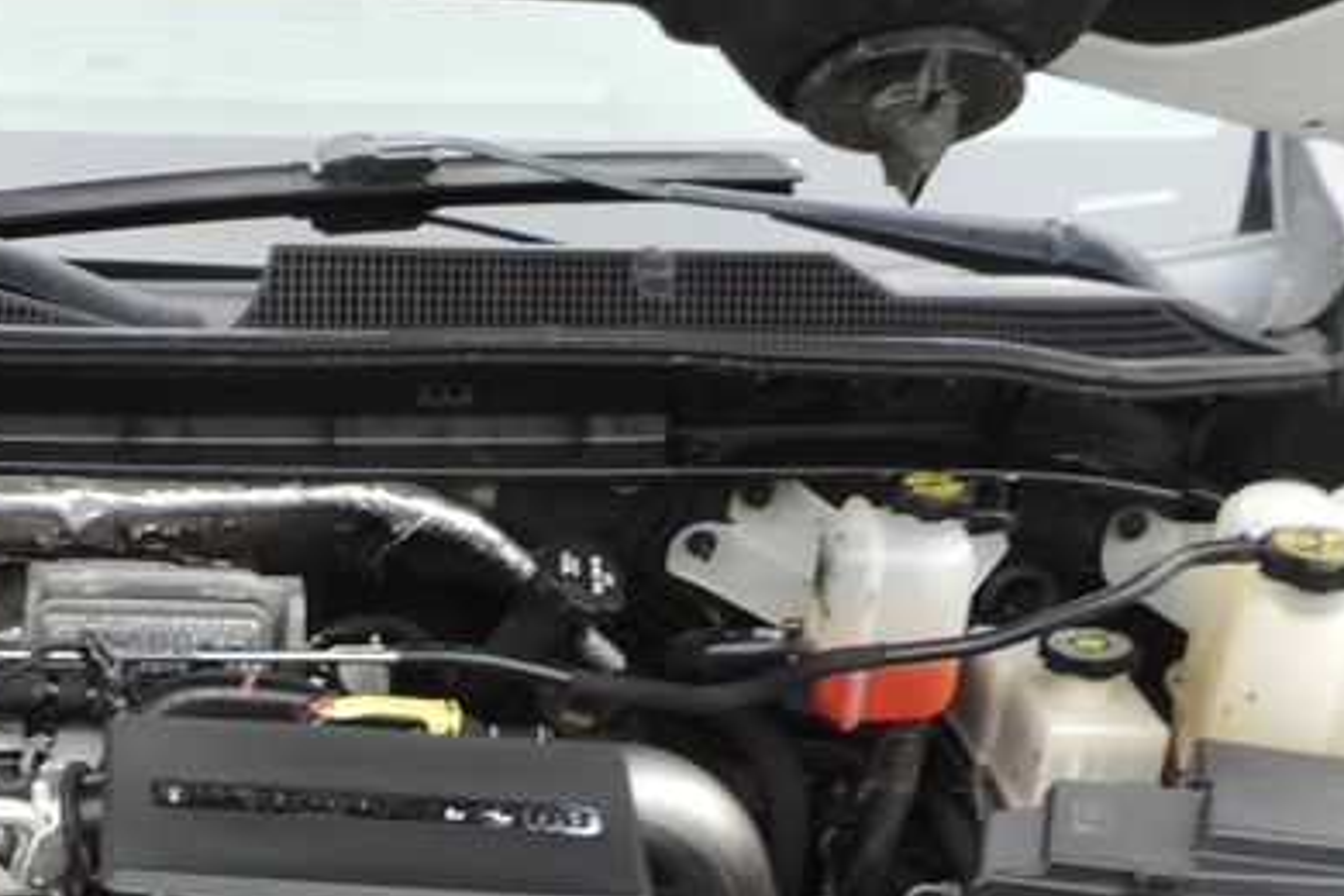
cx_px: 224
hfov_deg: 24.3
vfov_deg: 15.9
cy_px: 1123
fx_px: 3061
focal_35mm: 82
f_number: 3
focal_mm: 4.3
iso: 80
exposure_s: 1/30
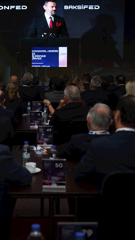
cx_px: 17
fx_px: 420
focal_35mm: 66
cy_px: 119
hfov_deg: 18.0
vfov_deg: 31.9
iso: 500
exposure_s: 1/160
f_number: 2.8
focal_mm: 37
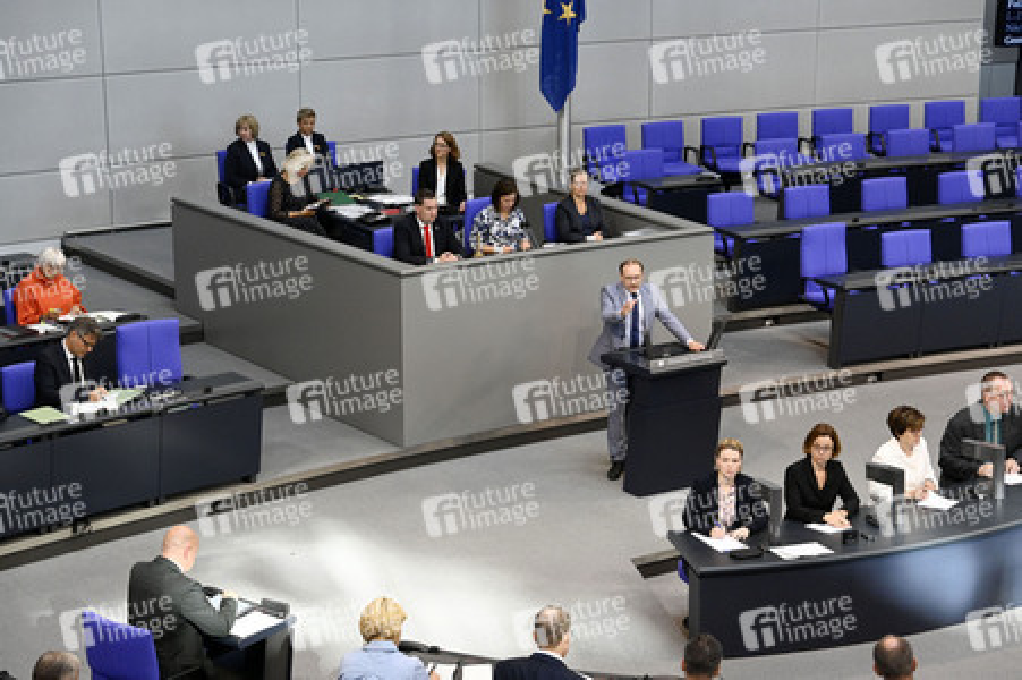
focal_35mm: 75
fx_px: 2128
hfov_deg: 27.0
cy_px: 340
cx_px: 511
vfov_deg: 18.2
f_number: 5.6
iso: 5000
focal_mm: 75
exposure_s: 1/250
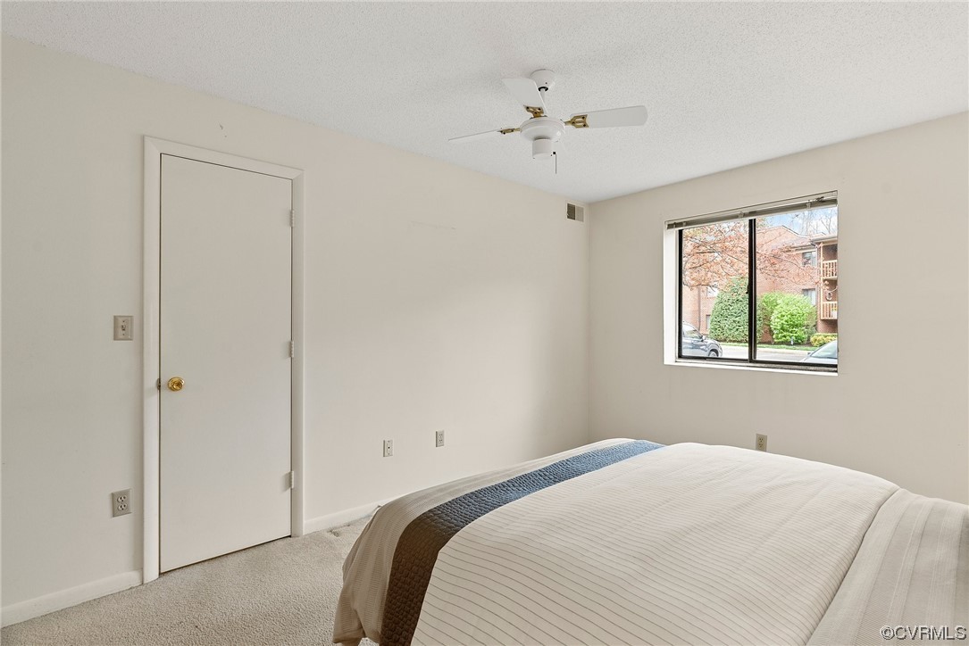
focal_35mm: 17
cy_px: 323
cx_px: 484
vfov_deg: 70.5
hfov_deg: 93.3
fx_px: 458
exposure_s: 1/8
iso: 800
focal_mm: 17
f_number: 8
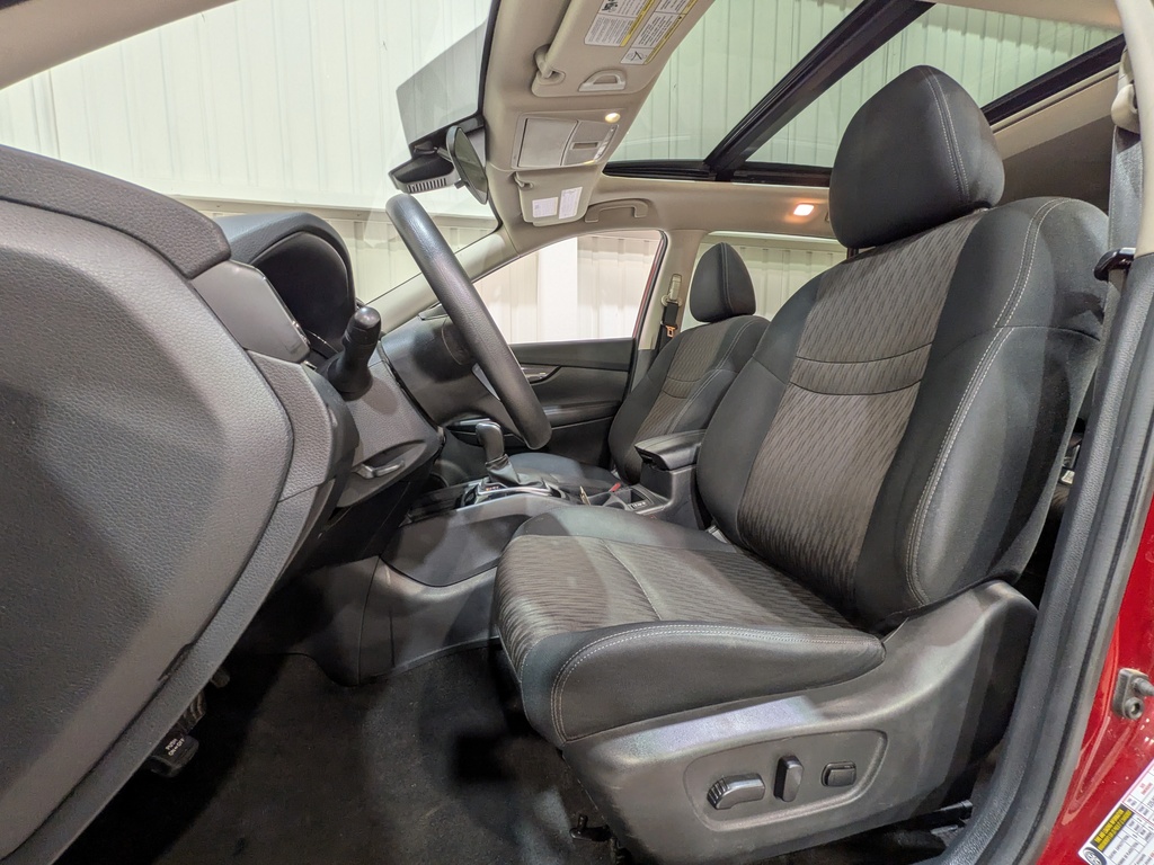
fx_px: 467
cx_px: 577
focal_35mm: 14
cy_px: 432
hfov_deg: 102.1
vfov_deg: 85.7
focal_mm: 1.83
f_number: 2.2
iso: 83
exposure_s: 1/30
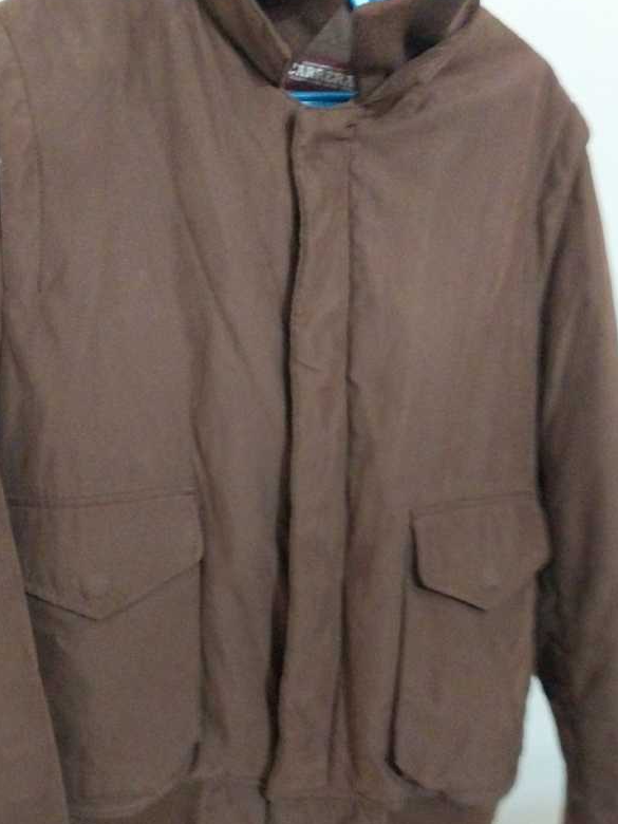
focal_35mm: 36
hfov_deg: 39.7
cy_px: 488
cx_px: 321
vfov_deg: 51.1
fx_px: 857
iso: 1000
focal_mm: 4
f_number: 1.8
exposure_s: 1/17
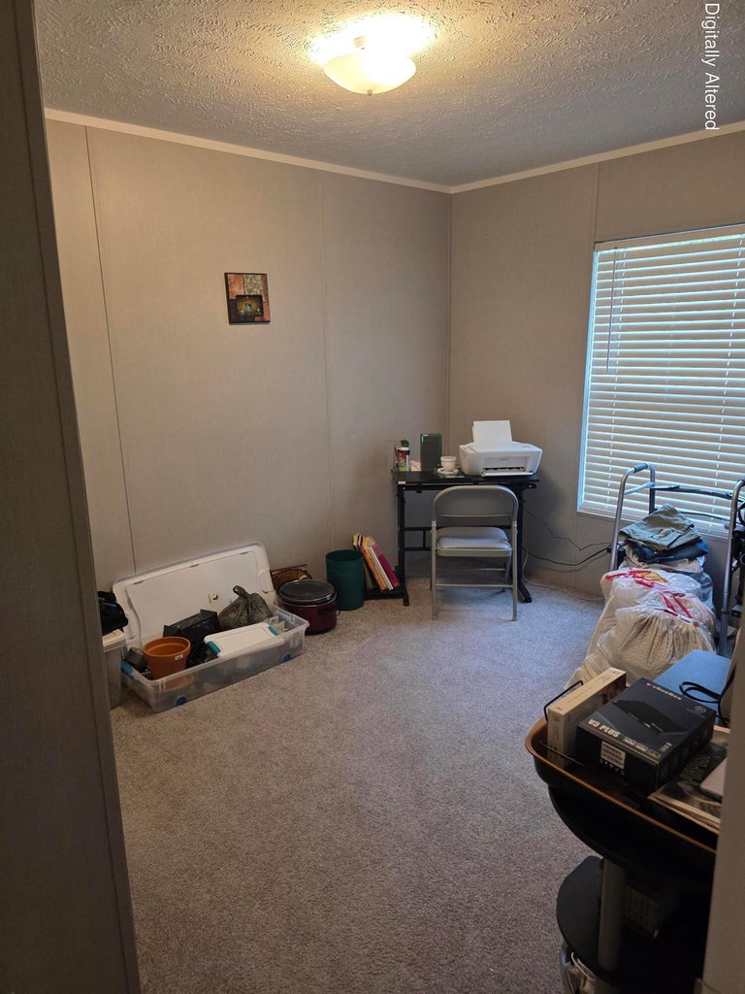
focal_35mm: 23
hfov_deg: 58.9
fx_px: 660
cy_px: 497
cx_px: 372
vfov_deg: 73.9
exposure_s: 1/120
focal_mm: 6.3
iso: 250
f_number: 1.7
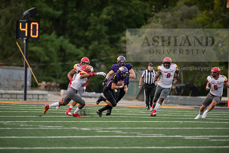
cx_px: 114
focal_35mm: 300
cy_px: 76
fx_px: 1909
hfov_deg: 6.9
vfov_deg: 4.6
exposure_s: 1/1000
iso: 1250
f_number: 2.8
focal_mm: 300
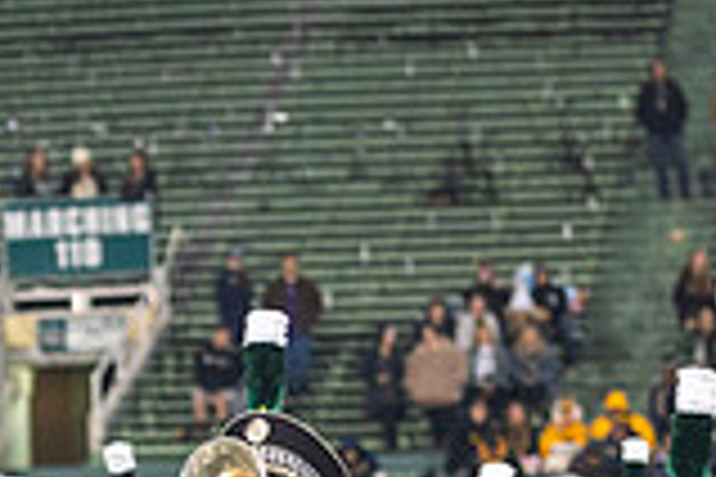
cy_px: 693
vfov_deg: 4.1
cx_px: 243
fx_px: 6682
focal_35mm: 336
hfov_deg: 6.1
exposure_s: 1/500
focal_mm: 92
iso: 1000
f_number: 2.8
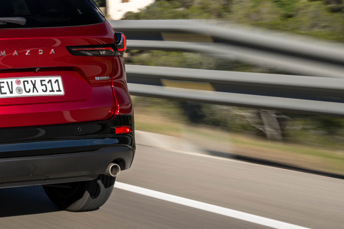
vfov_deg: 12.9
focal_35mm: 104
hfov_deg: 18.1
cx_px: -126
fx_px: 993
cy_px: -35
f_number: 14
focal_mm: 37
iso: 40
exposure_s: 1/25
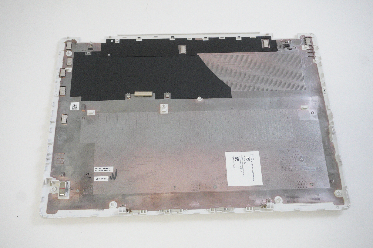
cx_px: 186
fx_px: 388
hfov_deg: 51.3
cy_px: 124
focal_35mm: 38
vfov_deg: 35.4
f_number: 5.6
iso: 5000
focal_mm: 25
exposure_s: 1/250
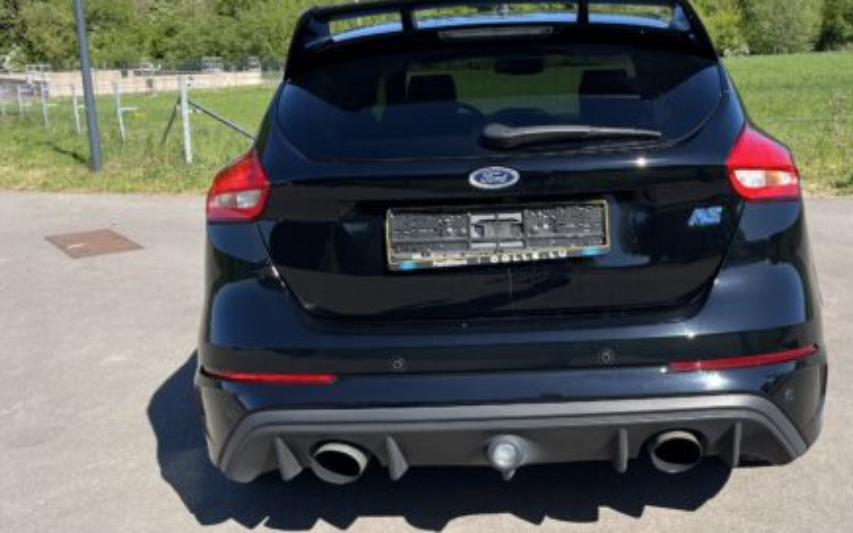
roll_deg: +2.1
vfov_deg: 33.3
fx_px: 884
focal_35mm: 38
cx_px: 520
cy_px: 182
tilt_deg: -15.6
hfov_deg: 51.1
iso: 50
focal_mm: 5.1
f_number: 1.6
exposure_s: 1/1957
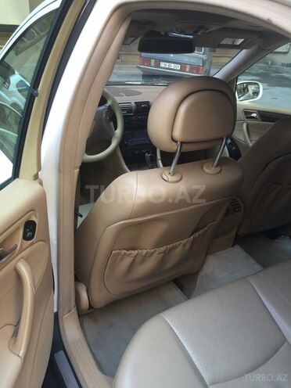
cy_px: 194
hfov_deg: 48.2
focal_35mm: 29
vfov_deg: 61.7
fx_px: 325
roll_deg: -1.8
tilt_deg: -23.3
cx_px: 146
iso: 40
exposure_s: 1/50
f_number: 2.2
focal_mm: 4.15
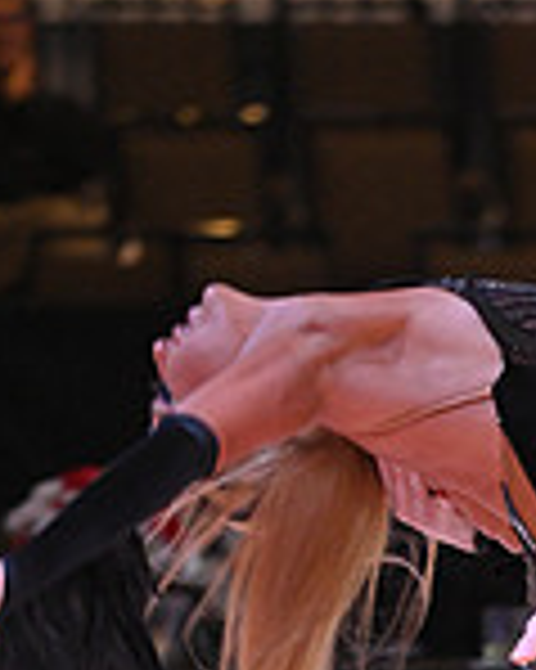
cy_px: 1093
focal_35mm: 732
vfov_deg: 2.6
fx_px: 14530
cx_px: 628
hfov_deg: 2.1
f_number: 4
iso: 2000
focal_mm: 200
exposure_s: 1/250
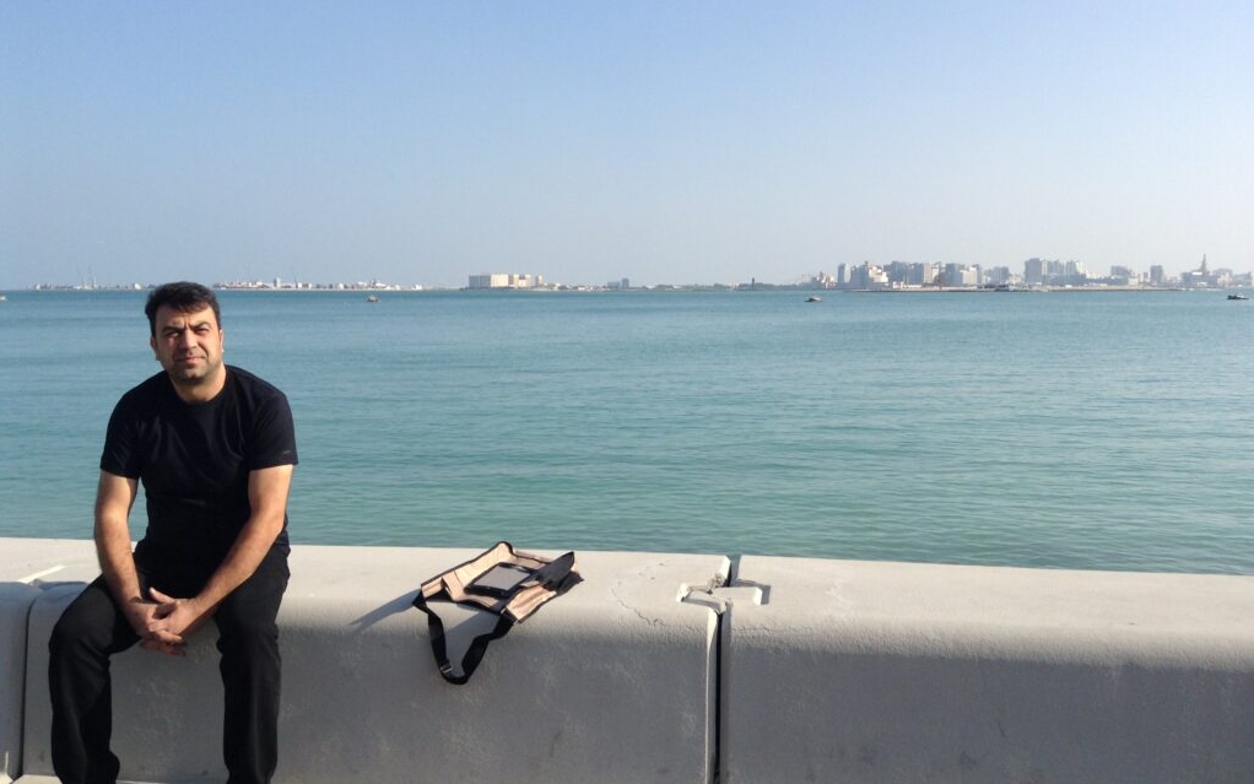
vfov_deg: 36.3
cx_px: 627
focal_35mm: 35
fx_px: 1196
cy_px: 379
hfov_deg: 55.3
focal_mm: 3.3
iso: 25
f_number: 2.4
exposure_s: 1/1348
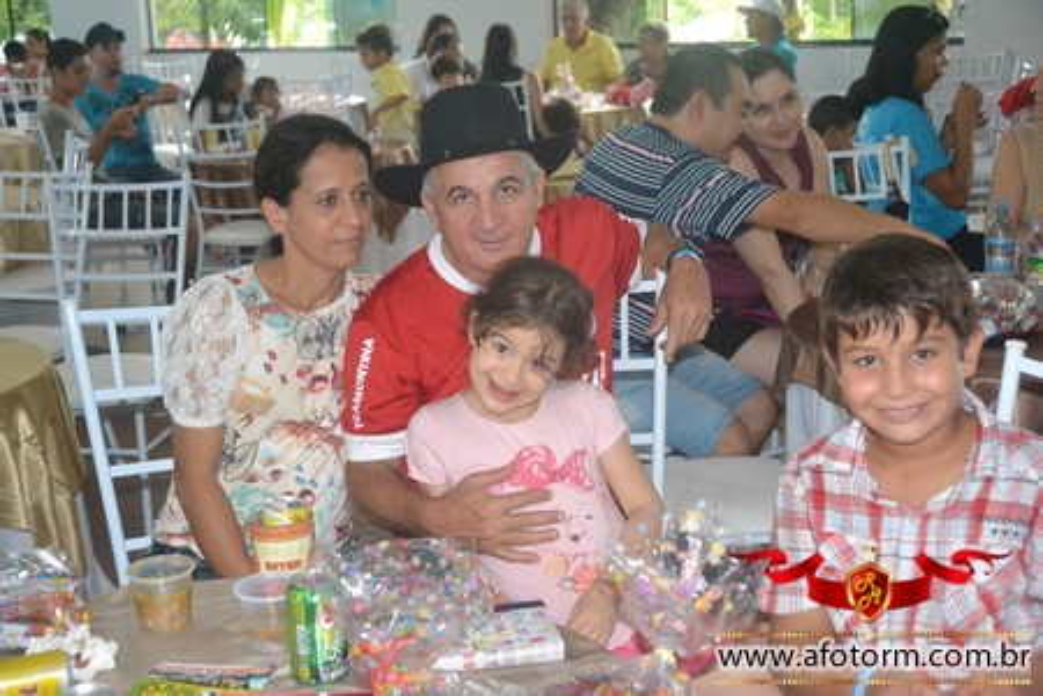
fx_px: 1521
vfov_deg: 25.8
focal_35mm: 52
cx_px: 522
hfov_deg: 37.9
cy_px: 348
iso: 3200
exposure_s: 1/60
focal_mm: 35
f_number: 4.2
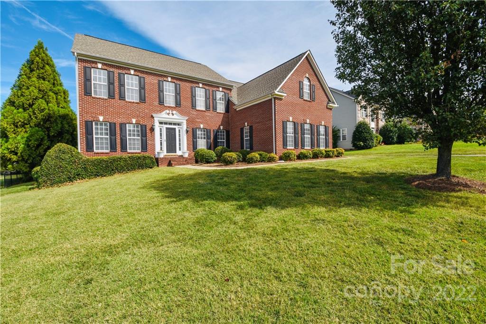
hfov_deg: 100.4
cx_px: 243
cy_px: 162
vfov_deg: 77.3
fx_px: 202
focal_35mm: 15
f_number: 9
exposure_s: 1/200
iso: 100
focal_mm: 10
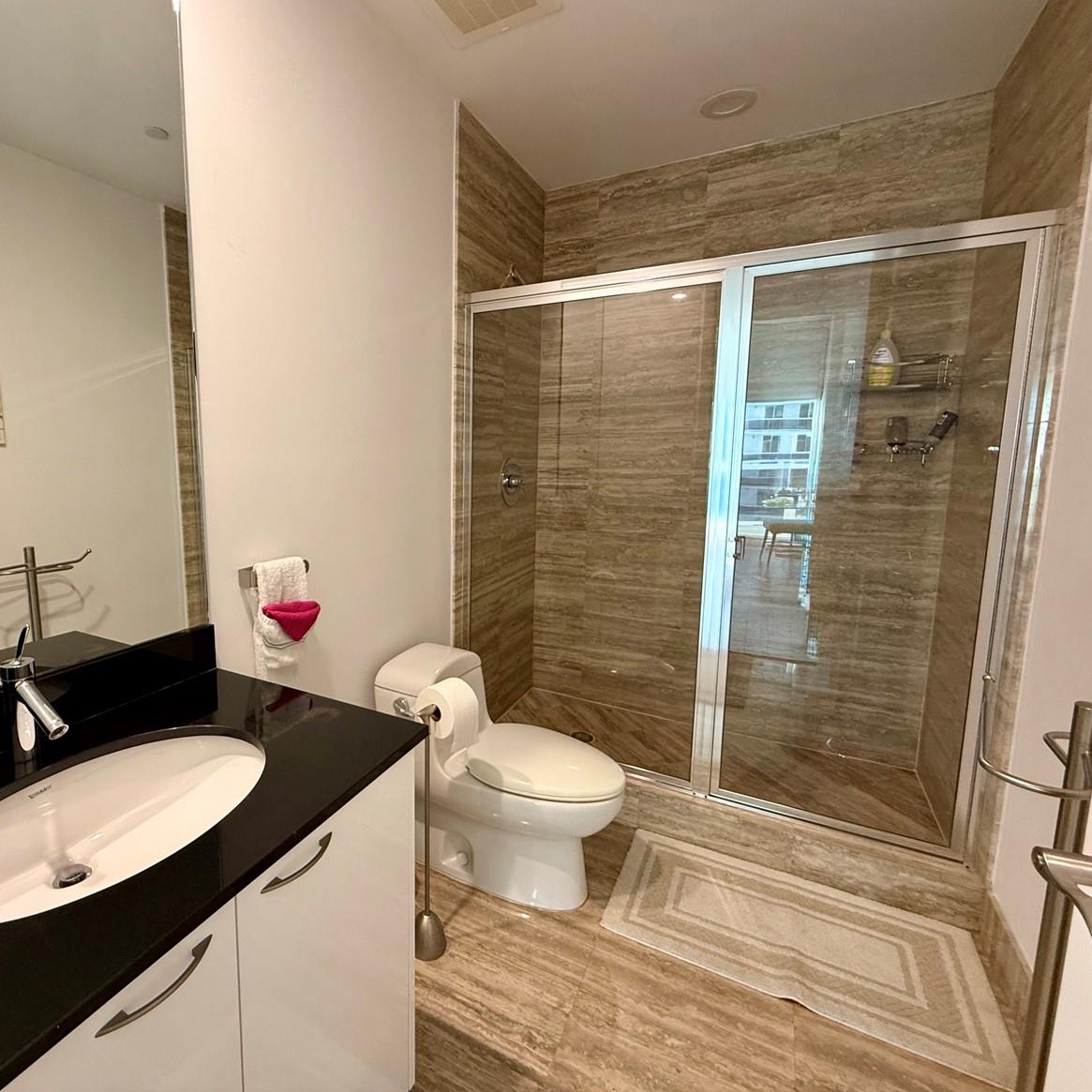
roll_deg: +0.0
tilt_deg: -7.9
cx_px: 412
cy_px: 531
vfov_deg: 83.9
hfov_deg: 82.4
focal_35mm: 17
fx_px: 607
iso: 250
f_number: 2.2
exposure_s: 1/60
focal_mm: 2.22
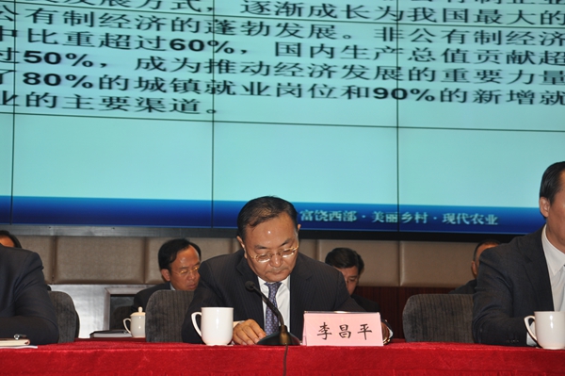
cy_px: 188
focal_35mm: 75
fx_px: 1176
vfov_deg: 18.2
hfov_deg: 27.0
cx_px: 282
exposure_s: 1/60
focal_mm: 50
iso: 250
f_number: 5
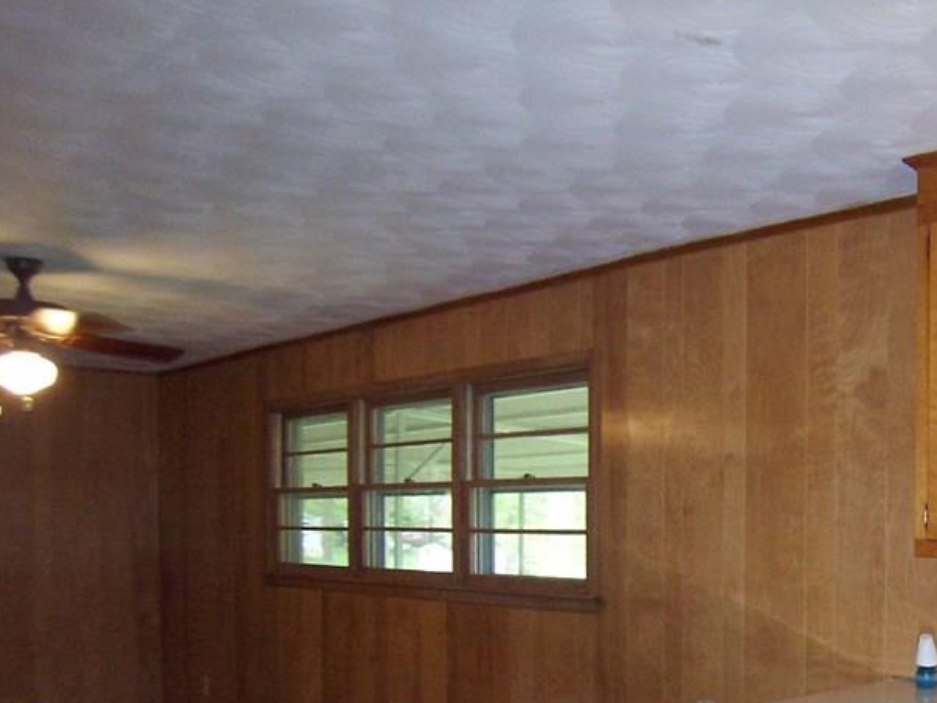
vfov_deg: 35.5
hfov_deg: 45.1
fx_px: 1056
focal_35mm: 39
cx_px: 771
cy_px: 574
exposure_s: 1/30
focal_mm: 3.8
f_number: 2.8
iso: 200
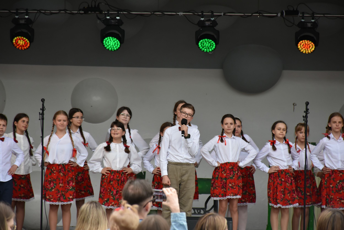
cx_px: 172
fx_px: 2007
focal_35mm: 210
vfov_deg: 6.5
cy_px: 115
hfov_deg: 9.8
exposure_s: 1/640
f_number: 6.3
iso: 800
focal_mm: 140
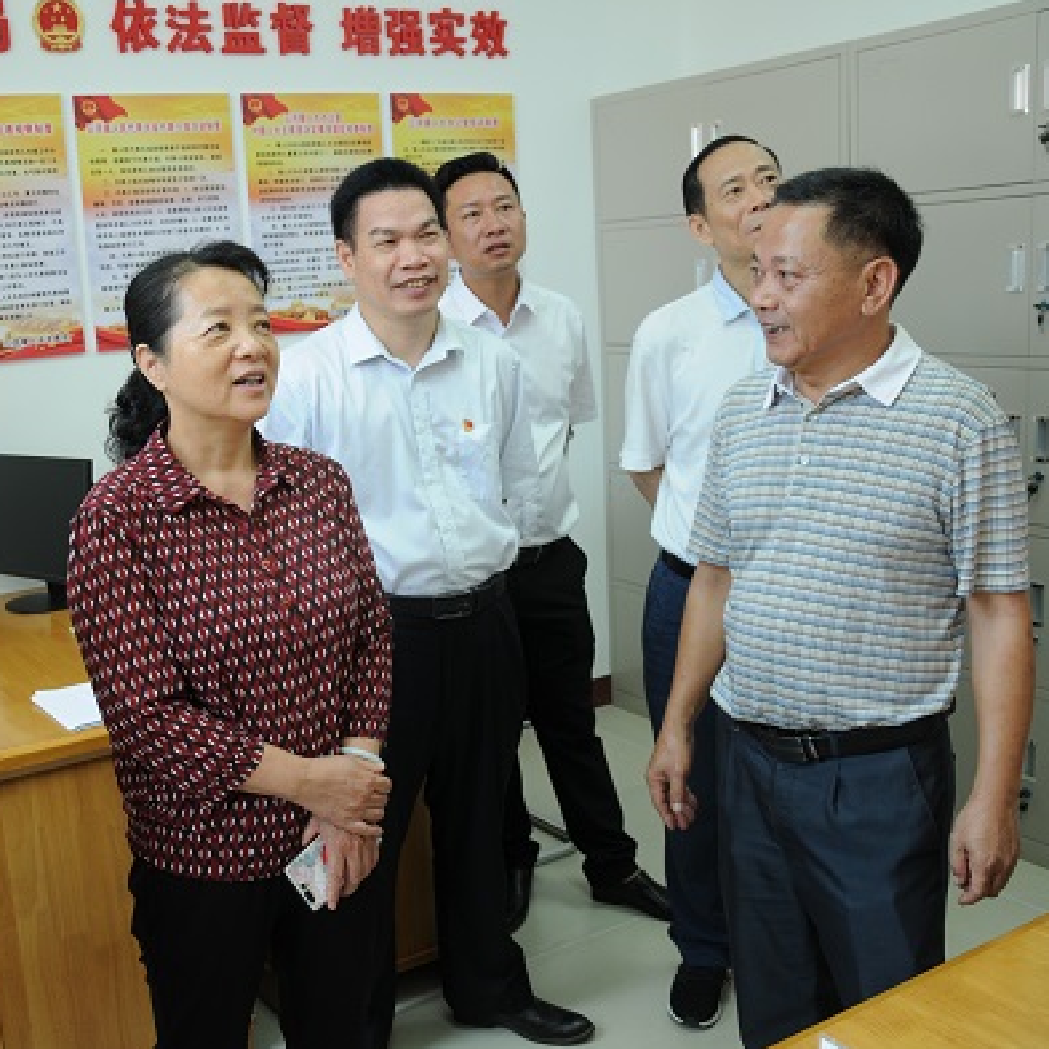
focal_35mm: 35
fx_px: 1200
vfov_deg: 47.2
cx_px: 296
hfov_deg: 46.0
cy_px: 526
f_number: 3.5
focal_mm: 18
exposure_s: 1/40
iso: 250
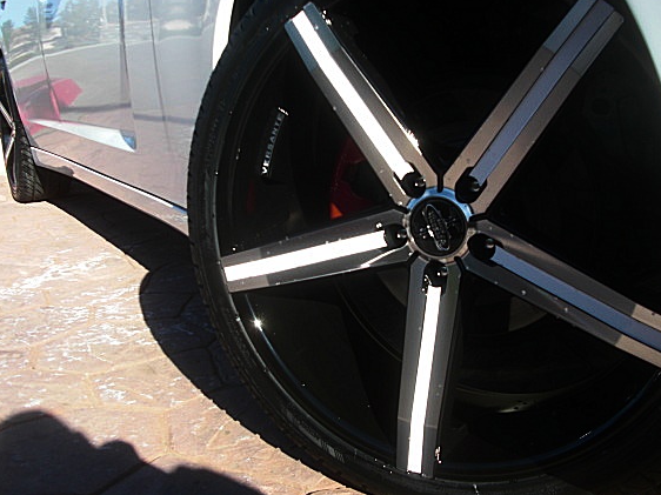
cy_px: 229
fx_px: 783
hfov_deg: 45.8
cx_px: 332
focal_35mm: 41
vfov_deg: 35.1
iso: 50
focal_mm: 6.3
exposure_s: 1/400
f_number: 2.8
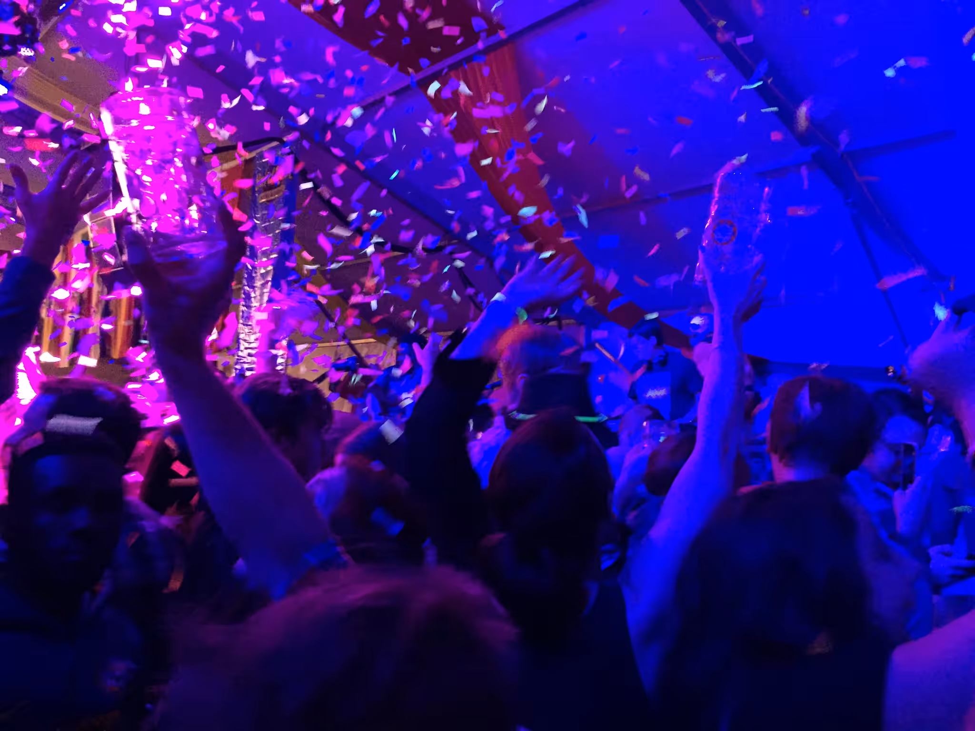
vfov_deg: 48.2
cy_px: 366
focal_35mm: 29
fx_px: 817
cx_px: 488
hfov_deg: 61.7
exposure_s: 1/15
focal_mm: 4.15
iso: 400
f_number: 2.2
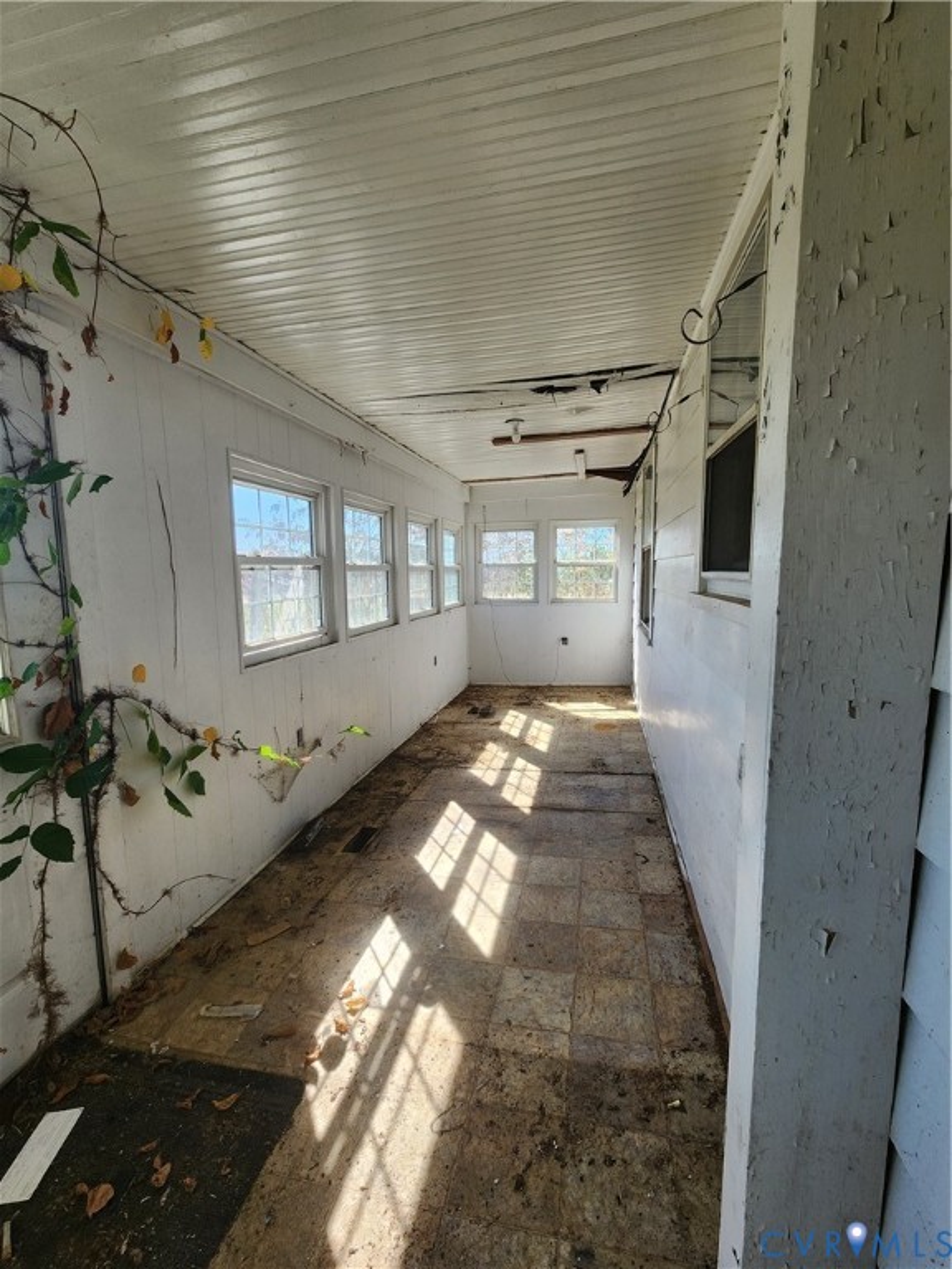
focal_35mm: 13
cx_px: 476
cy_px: 634
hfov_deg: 89.9
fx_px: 477
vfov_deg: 106.2
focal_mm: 2.2
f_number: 2.2
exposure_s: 1/230
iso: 50
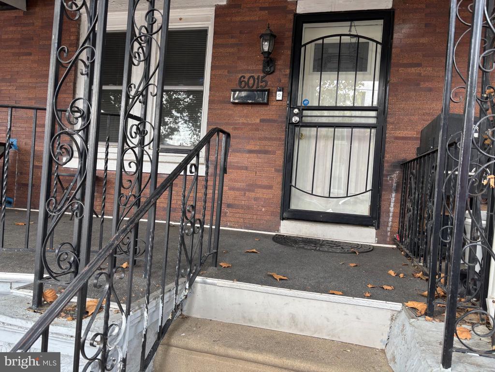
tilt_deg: +0.3
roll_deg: -4.4
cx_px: 248
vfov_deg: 53.1
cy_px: 186
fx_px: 372
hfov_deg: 67.3
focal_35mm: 26
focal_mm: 5.96
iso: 64
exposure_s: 1/121
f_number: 1.6
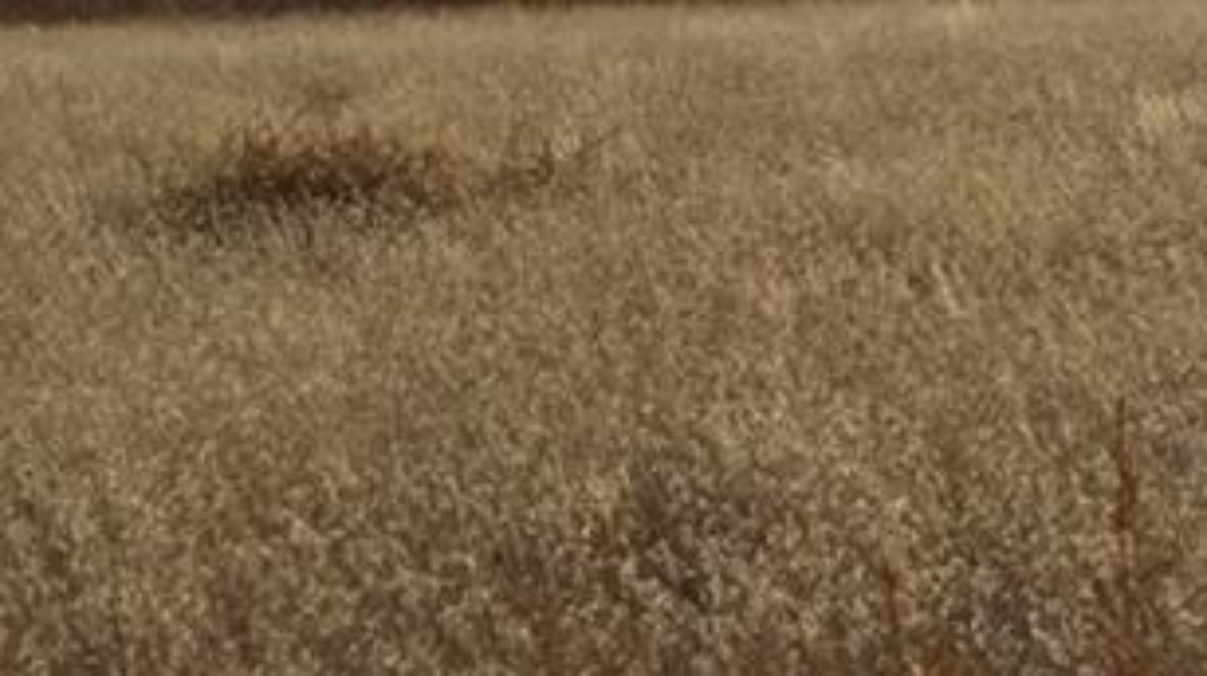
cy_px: -519
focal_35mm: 459
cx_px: 942
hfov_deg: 4.7
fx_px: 14669
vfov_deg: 2.6
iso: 100
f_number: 10
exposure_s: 1/400
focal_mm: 55
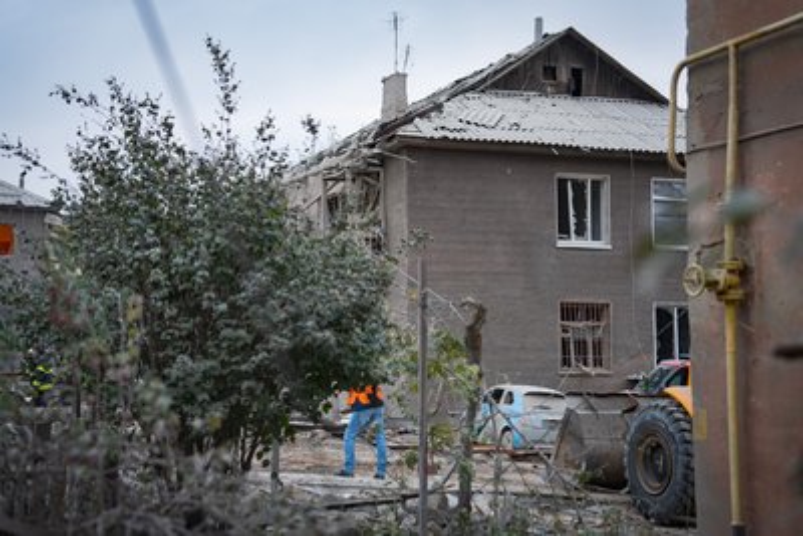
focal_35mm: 59
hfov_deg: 33.9
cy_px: 268
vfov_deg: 23.0
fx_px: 1316
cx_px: 402
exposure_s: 1/100
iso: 800
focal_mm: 59
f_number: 2.8
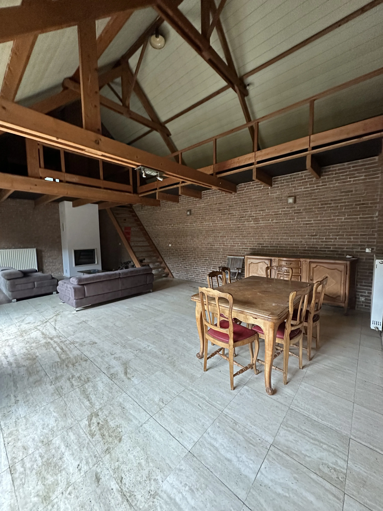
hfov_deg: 85.7
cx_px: 192
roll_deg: +0.9
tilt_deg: -5.3
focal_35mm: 14
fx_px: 207
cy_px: 256
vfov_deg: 102.1
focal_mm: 2.22
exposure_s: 1/60
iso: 640
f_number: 2.2
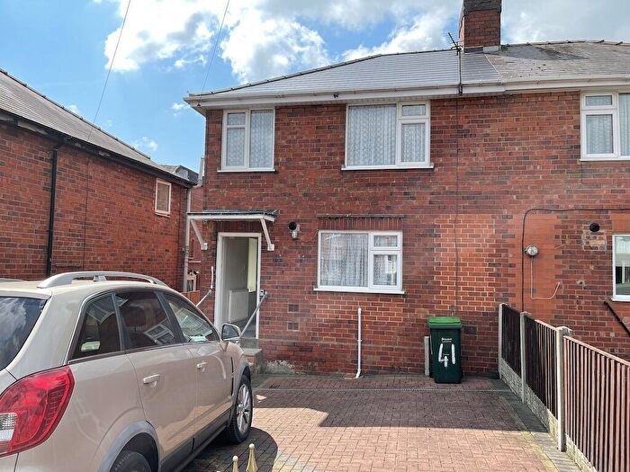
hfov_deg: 67.3
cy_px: 236
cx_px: 315
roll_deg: -0.9
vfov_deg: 53.1
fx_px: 473
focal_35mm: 26
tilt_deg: +3.7
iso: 32
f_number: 1.6
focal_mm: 5.1
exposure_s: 1/1403
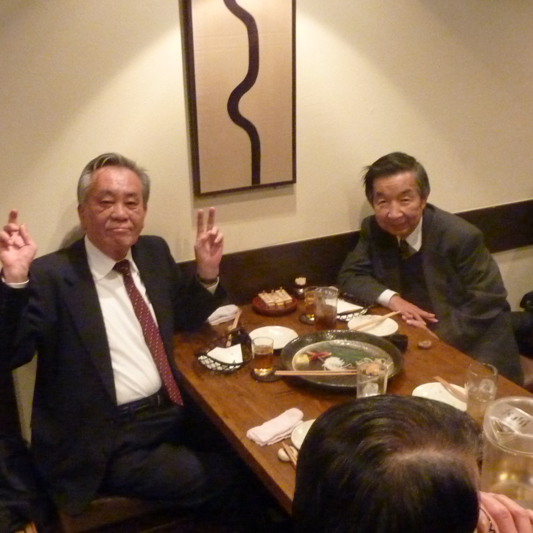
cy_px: 266
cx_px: 242
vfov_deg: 42.8
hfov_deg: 42.8
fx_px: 679
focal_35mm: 39
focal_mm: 4.1
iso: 800
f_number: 3.3
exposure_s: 1/20
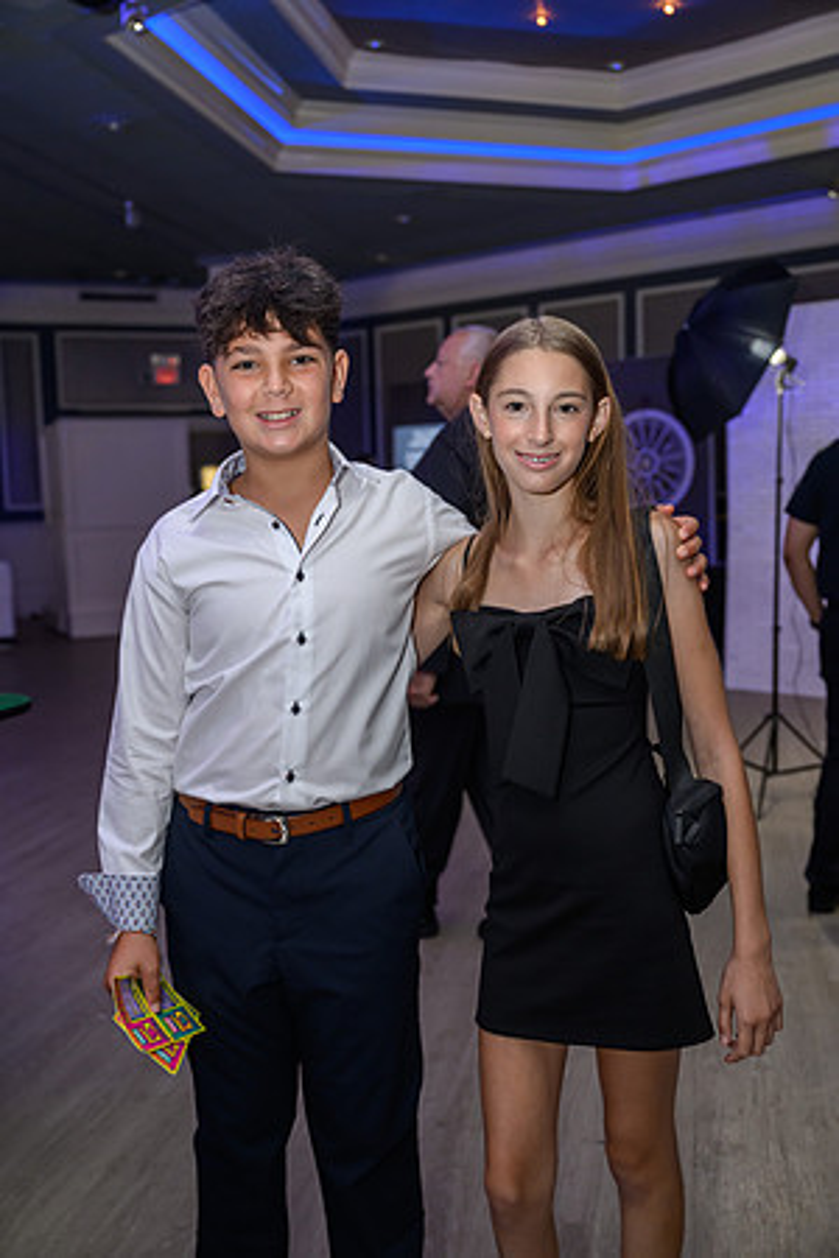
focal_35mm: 36
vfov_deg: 53.1
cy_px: 629
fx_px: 1258
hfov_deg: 36.9
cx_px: 420
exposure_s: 1/160
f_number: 3.5
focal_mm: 36
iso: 1600
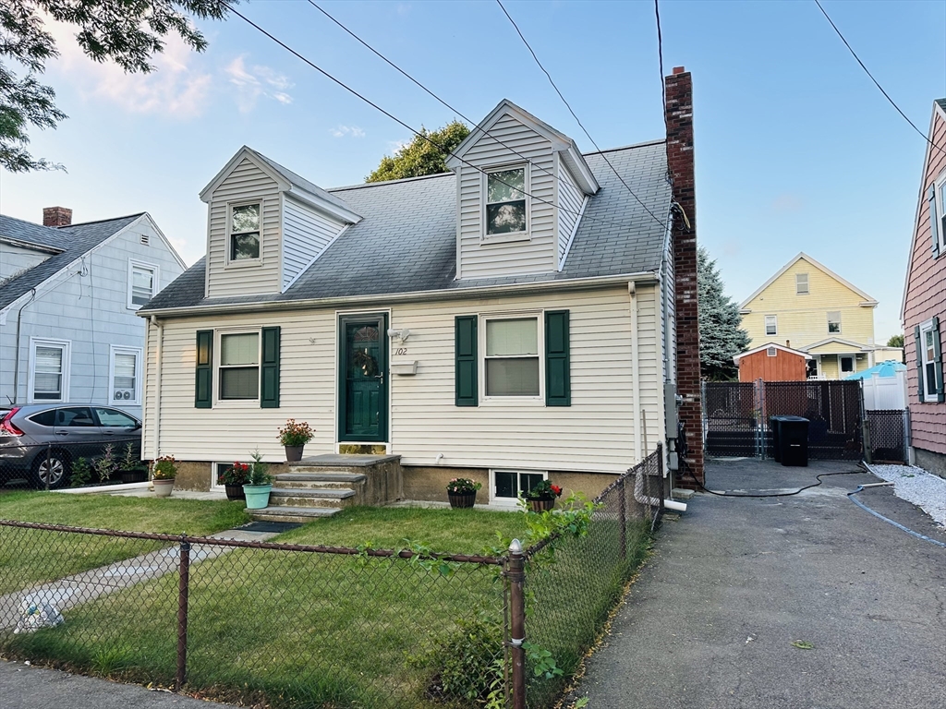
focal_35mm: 24
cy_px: 354
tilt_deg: +4.6
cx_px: 473
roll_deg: +1.3
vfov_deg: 56.8
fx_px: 656
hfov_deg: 71.6
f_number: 1.78
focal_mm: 6.86
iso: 80
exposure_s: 1/210
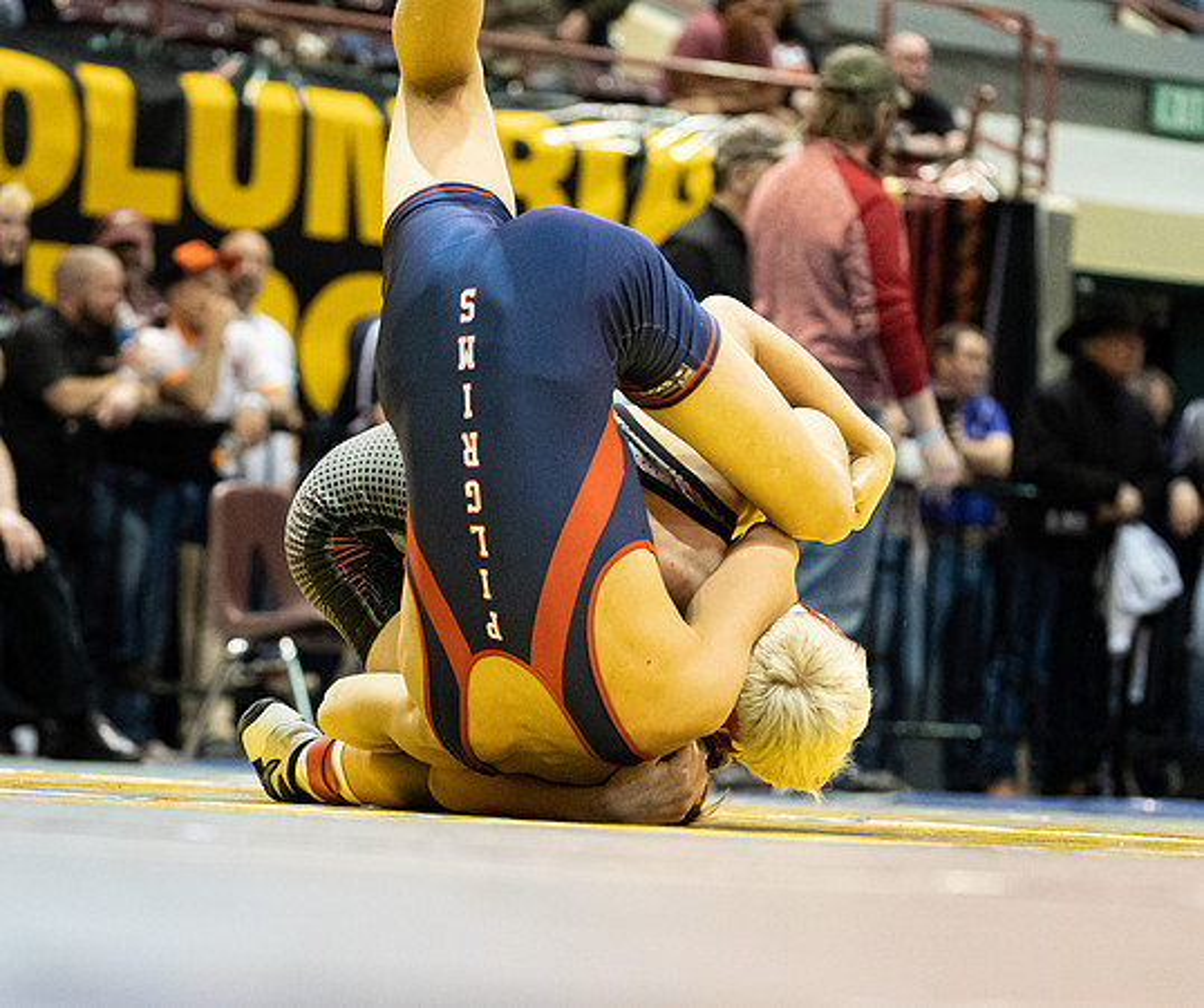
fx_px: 6775
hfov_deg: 10.1
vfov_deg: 8.5
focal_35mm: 187
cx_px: 354
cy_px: 648
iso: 8000
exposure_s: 1/500
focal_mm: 125
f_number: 4
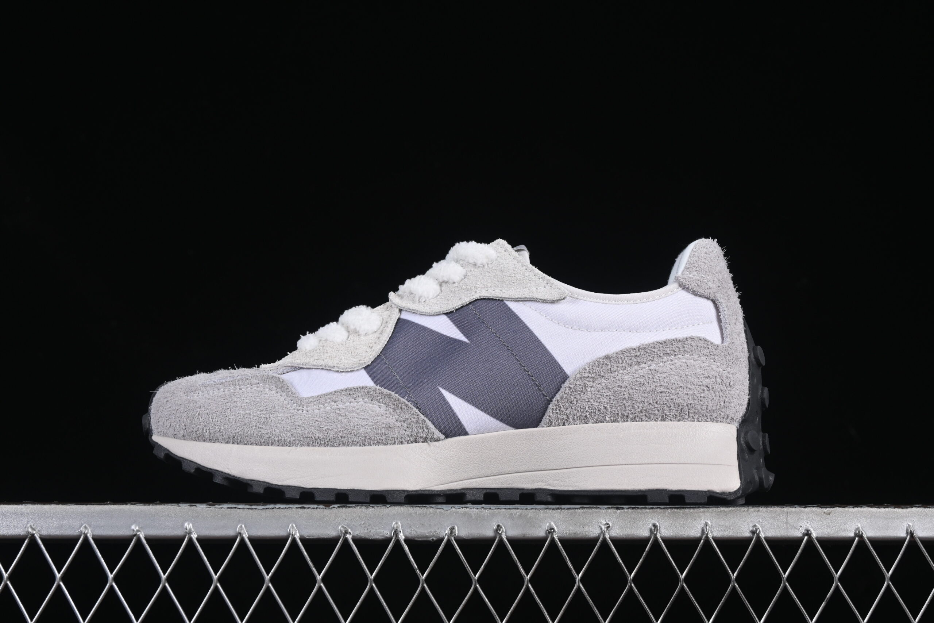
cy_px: 312
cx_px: 467
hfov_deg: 27.0
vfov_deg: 18.2
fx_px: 1946
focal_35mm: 75
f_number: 8
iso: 160
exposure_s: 1/80
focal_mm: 50
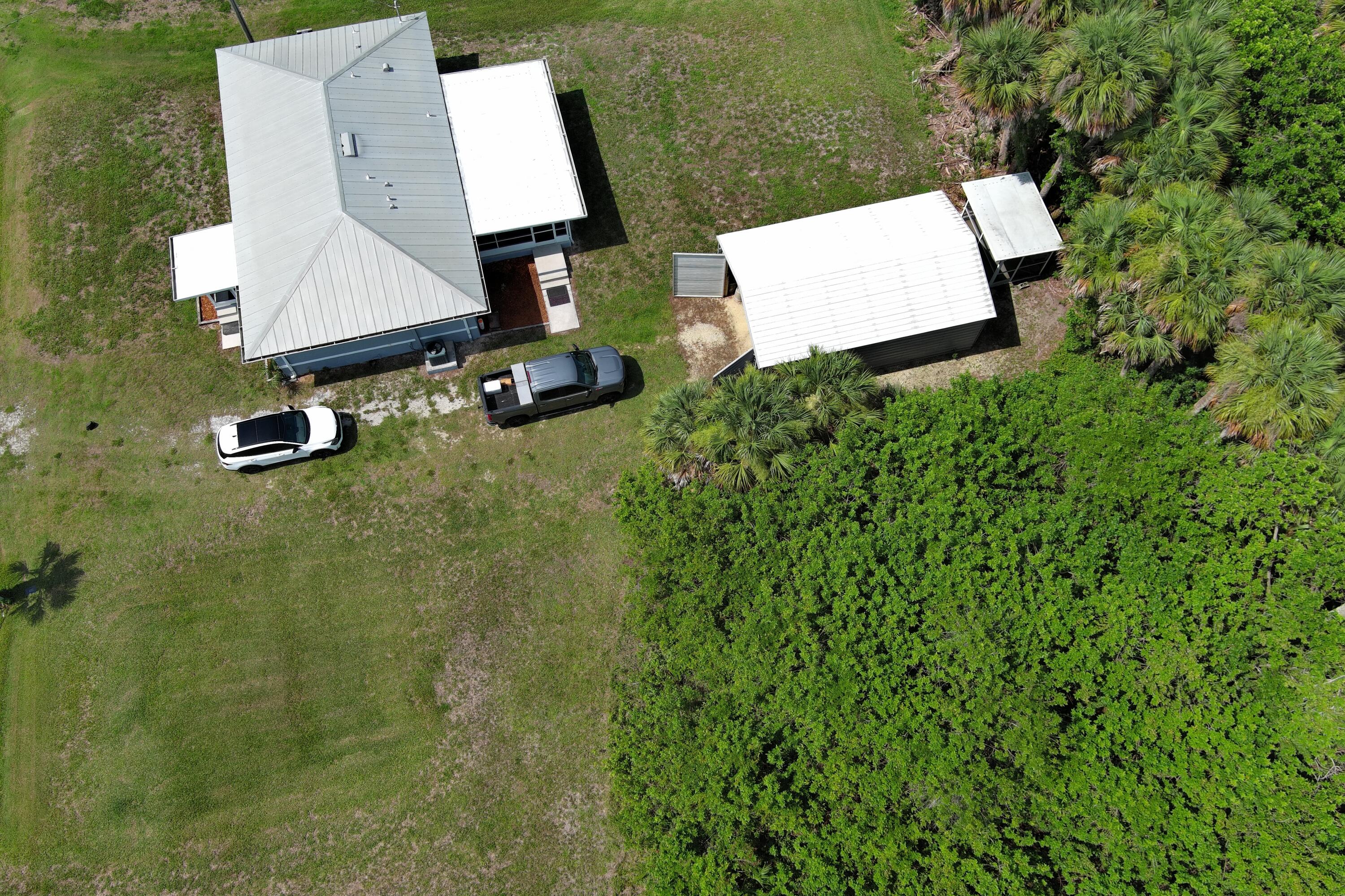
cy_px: 448
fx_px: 1083
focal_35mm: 29
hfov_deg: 63.7
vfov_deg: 45.0
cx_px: 672
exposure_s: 1/1418
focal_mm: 10.57
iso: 100
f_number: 2.8
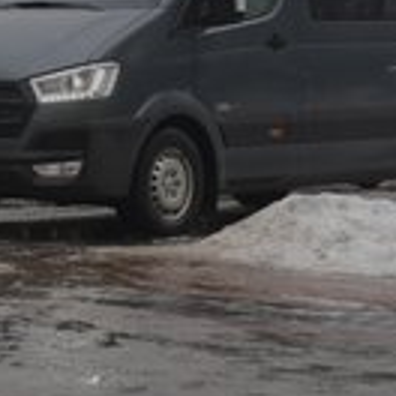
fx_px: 2498
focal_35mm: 193
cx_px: -39
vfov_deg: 9.1
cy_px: 118
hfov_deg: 9.0
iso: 200
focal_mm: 75
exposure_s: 1/160
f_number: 4
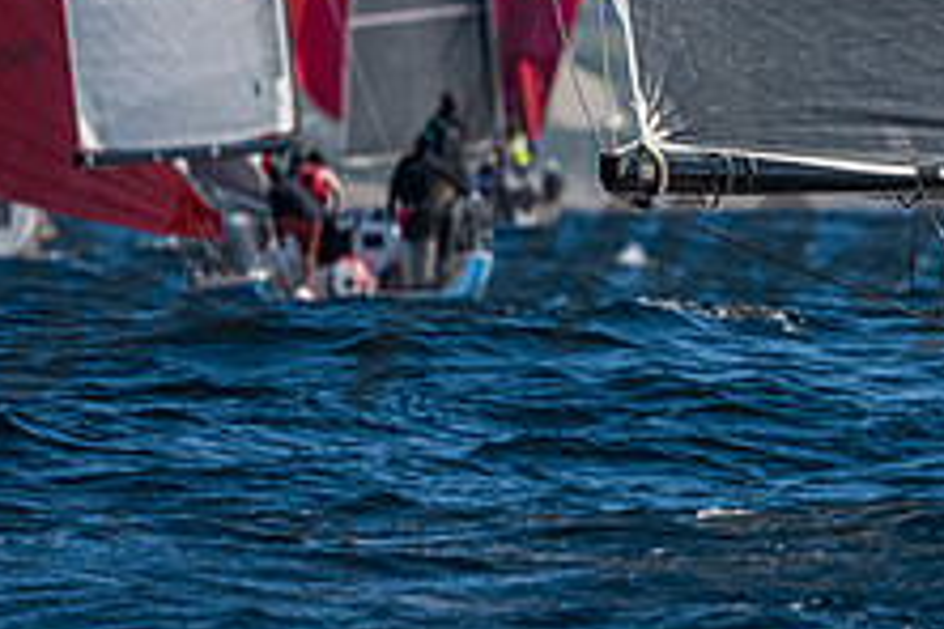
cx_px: 871
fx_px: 31307
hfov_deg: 1.7
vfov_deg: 1.2
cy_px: 309
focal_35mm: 1194
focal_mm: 400
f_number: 5.6
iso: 400
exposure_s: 1/6400
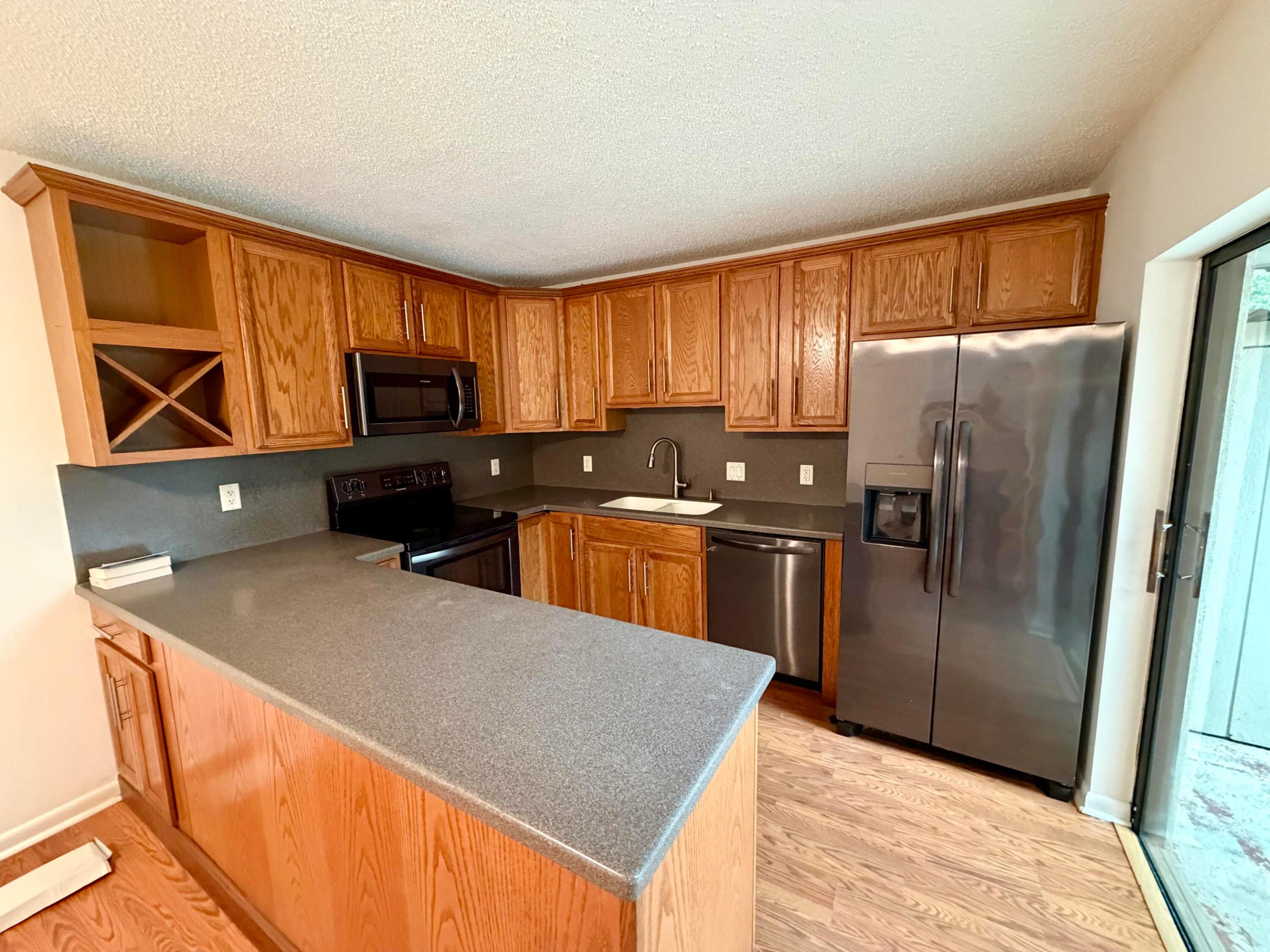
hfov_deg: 102.1
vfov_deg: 85.7
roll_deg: +0.7
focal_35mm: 14
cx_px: 635
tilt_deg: -8.3
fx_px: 514
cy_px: 476
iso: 800
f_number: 2.2
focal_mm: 2.22
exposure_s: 1/60
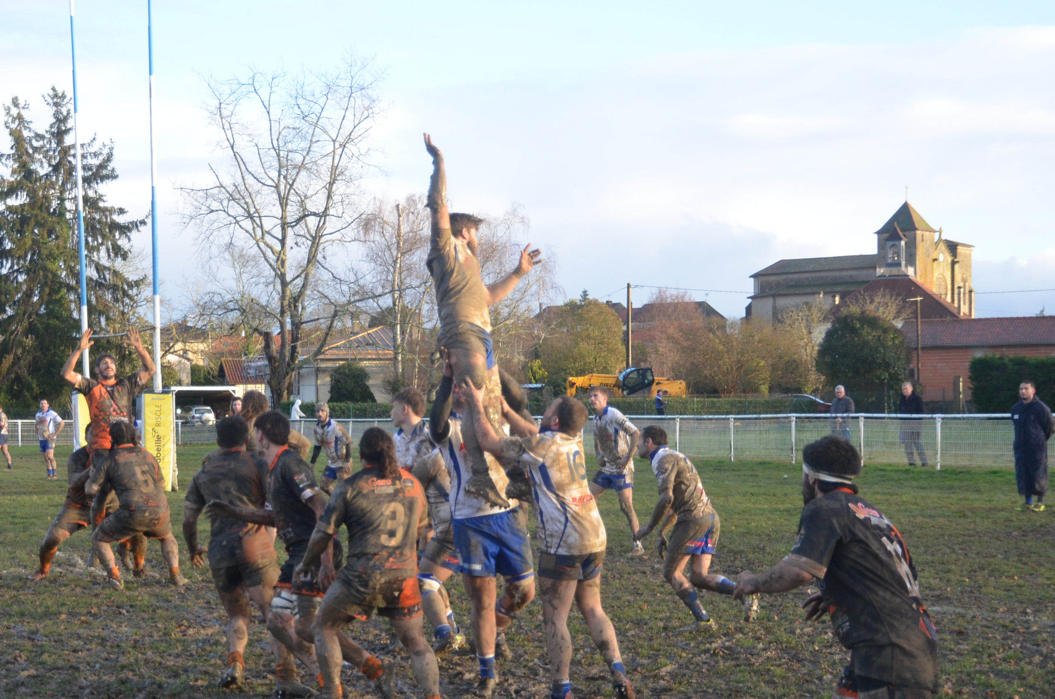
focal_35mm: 69
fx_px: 2018
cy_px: 477
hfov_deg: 29.2
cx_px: 426
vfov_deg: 19.6
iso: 800
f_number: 4.2
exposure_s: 1/800
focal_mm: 32
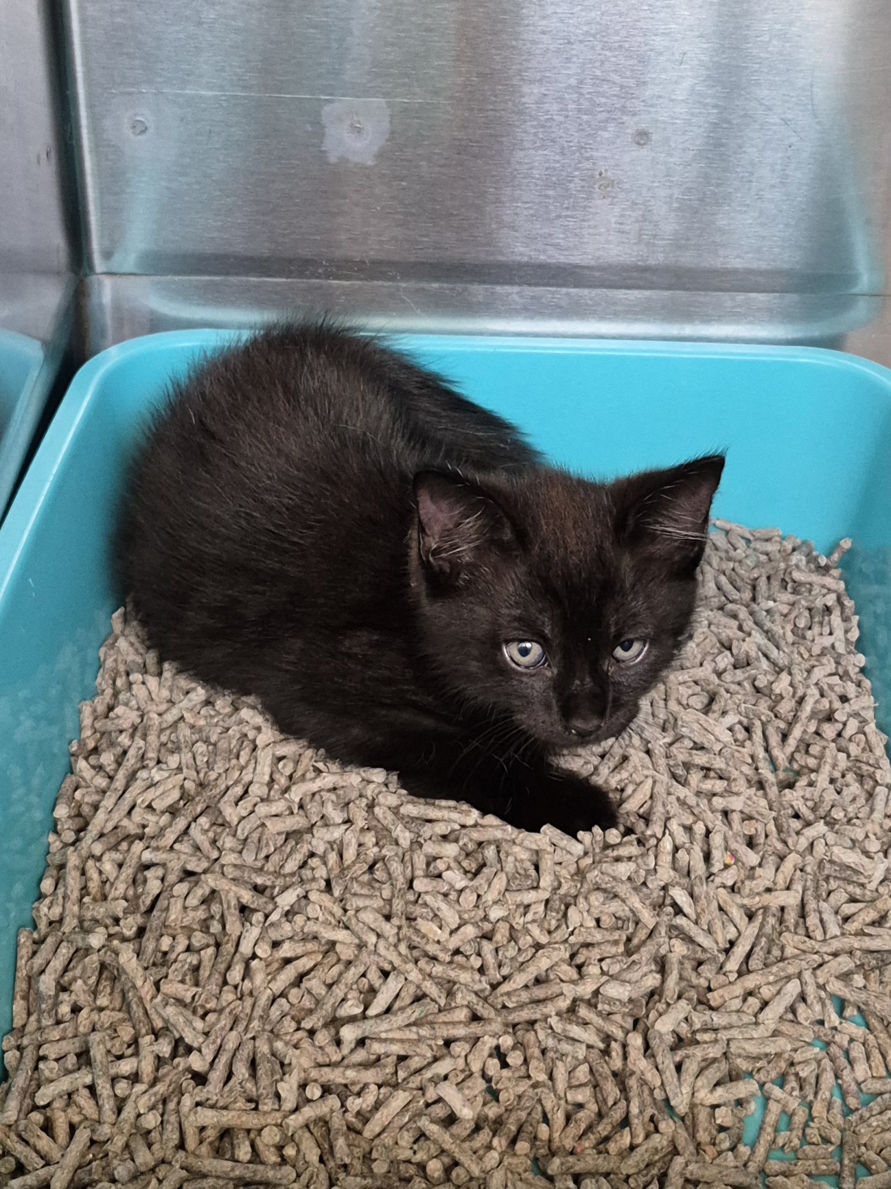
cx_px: 446
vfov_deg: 73.9
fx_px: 790
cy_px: 594
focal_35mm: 23
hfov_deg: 58.9
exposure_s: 1/100
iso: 800
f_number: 1.8
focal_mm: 5.4
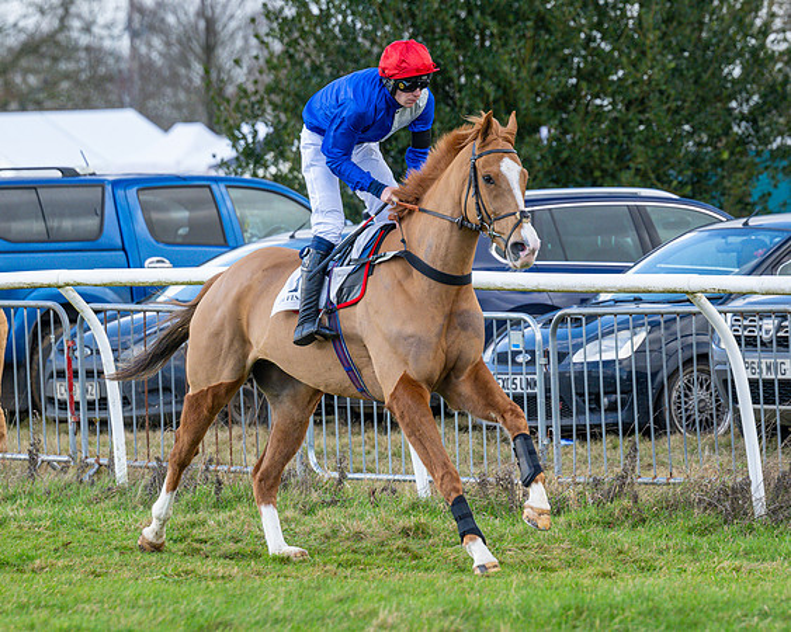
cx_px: 494
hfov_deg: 5.5
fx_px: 8305
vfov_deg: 4.4
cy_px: 294
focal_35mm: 355
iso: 500
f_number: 4
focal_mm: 175
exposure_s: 1/1000
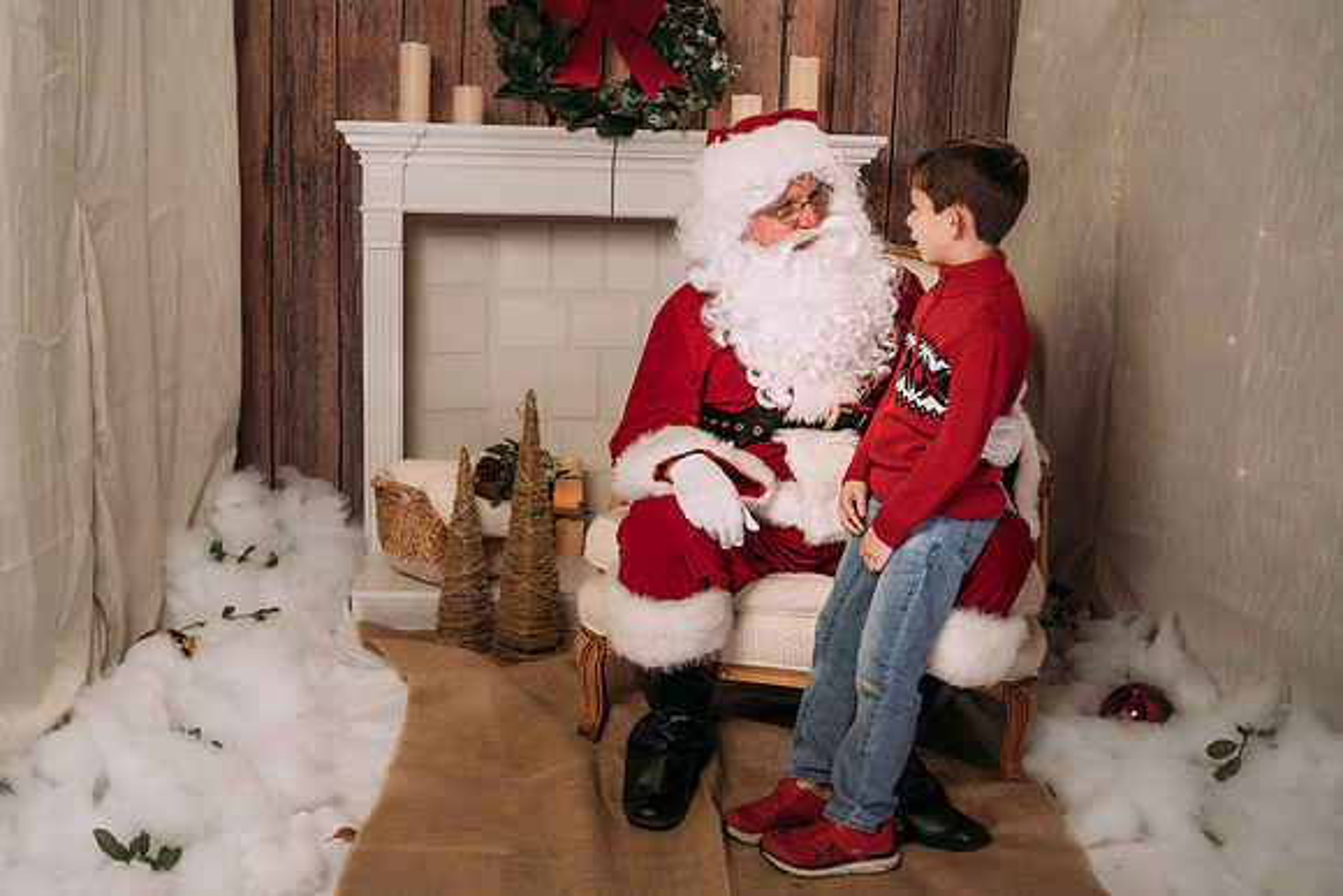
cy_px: 420
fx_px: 1474
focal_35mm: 39
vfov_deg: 33.8
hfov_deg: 48.9
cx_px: 614
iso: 100
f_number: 6.3
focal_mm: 35
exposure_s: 1/100
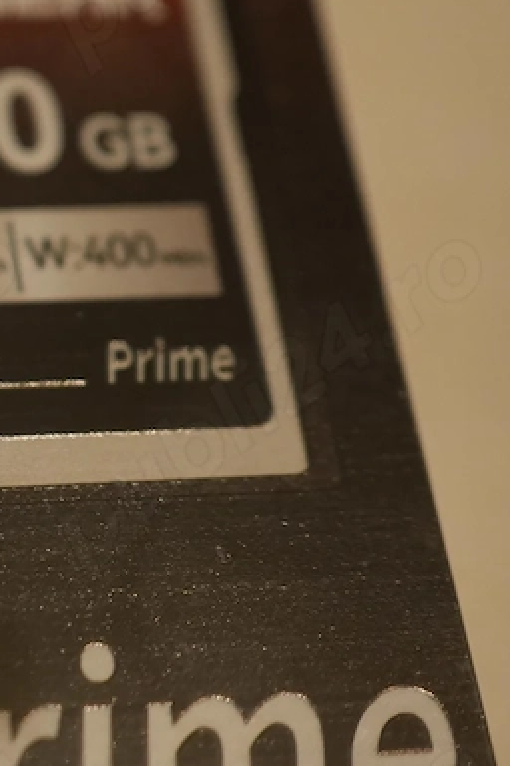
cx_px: -431
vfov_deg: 22.4
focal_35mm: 91
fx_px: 1934
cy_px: 351
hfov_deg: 13.4
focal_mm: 35
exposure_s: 1/125
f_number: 1.8
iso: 1600
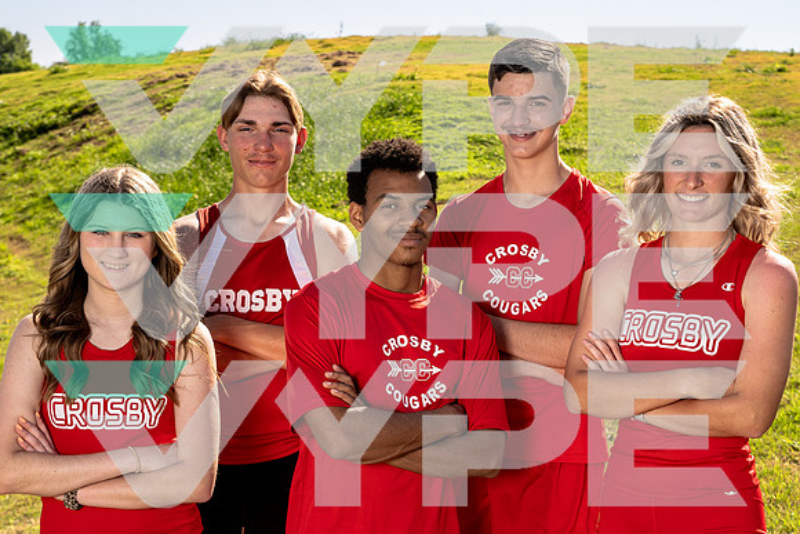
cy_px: 304
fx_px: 2015
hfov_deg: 22.4
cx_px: 372
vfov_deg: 15.1
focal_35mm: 91
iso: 100
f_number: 8
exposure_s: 1/250
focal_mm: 70
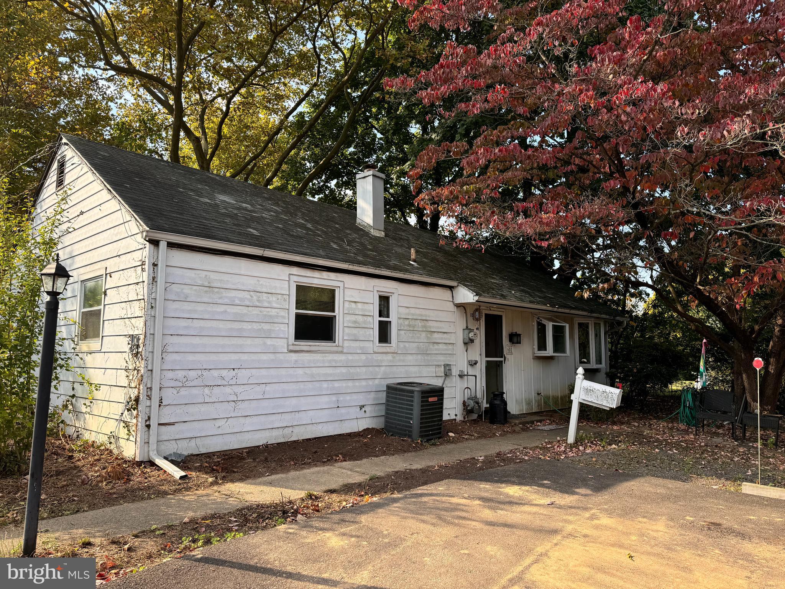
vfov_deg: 56.8
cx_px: 392
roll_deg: -0.2
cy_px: 294
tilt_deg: +6.1
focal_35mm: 24
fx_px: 544
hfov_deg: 71.6
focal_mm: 6.76
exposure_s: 1/1351
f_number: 1.78
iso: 80
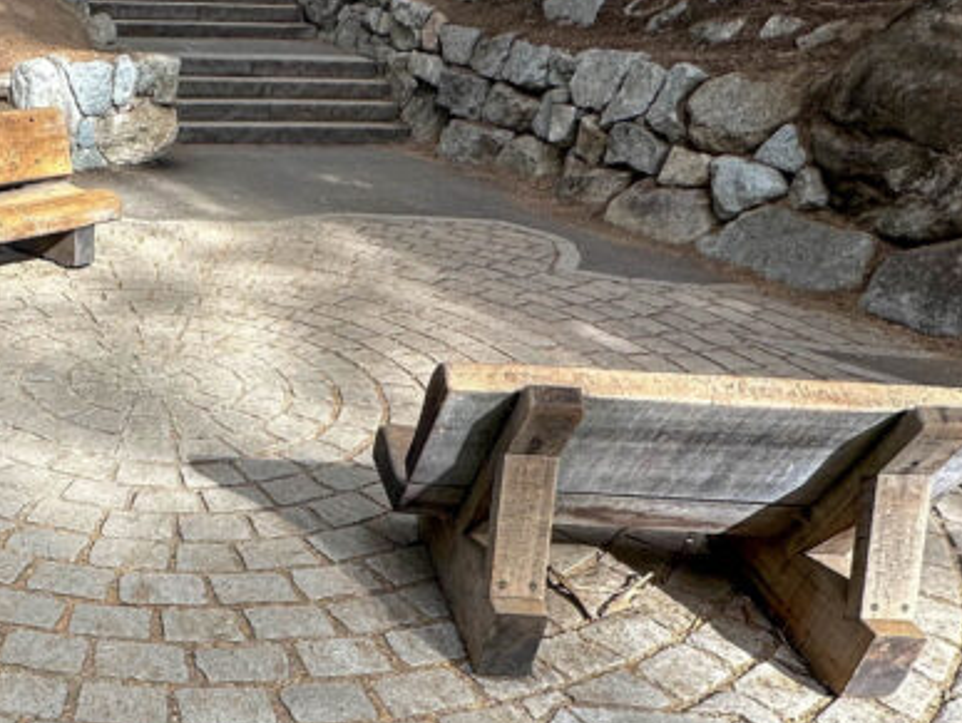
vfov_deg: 35.2
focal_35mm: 37
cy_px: 718
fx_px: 1029
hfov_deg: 45.4
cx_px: 94
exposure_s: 1/250
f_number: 2.2
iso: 40
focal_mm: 2.22
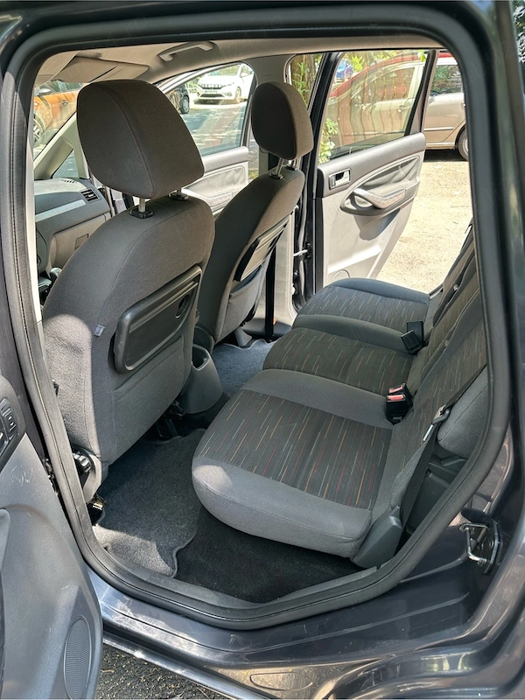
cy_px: 350
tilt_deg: -30.9
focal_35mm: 24
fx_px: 485
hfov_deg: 56.8
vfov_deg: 71.6
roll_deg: +0.9
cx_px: 262
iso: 80
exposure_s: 1/150
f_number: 1.78
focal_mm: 6.86
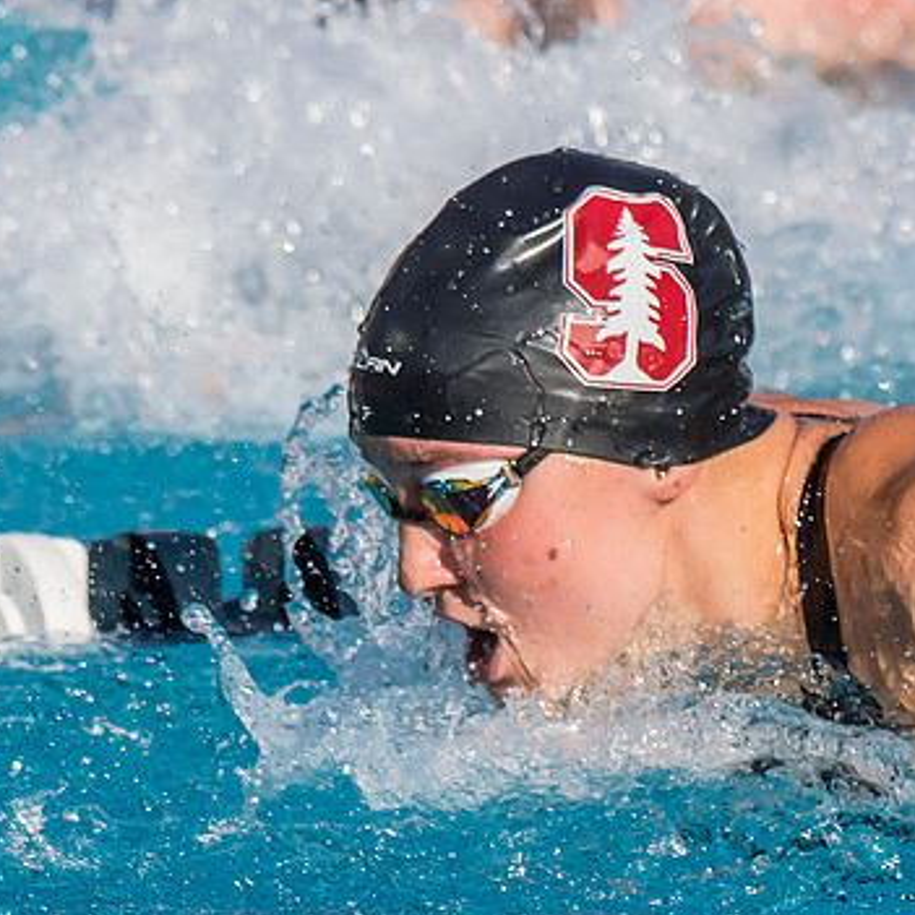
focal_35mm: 1205
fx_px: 36036
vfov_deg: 1.5
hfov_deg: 1.5
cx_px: 558
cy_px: 801
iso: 640
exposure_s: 1/3200
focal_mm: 200
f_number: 6.3
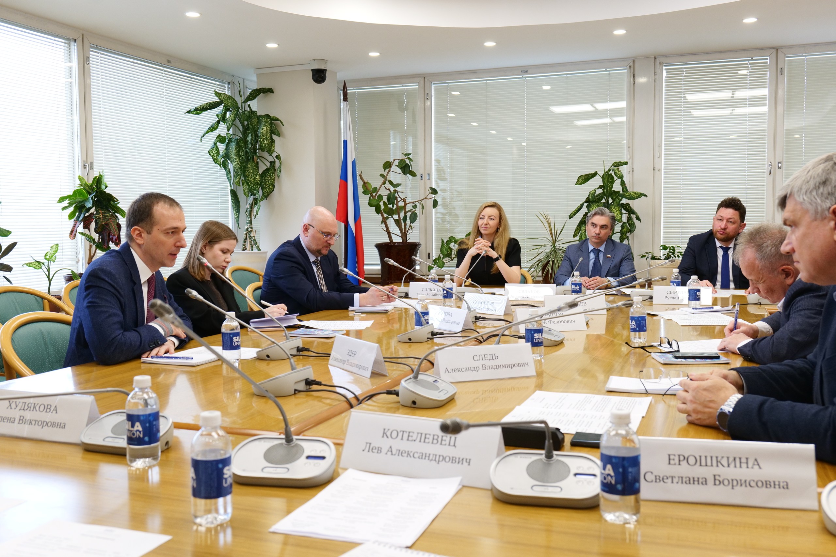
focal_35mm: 35
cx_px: 418
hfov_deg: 54.4
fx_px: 813
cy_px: 278
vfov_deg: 37.9
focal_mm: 35
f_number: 7.1
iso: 2000
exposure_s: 1/125
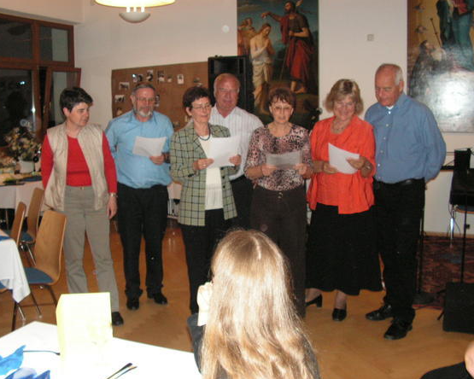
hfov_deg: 47.9
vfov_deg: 39.2
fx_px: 533
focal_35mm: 38
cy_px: 191
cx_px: 231
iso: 160
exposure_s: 1/40
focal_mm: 6
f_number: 3.2
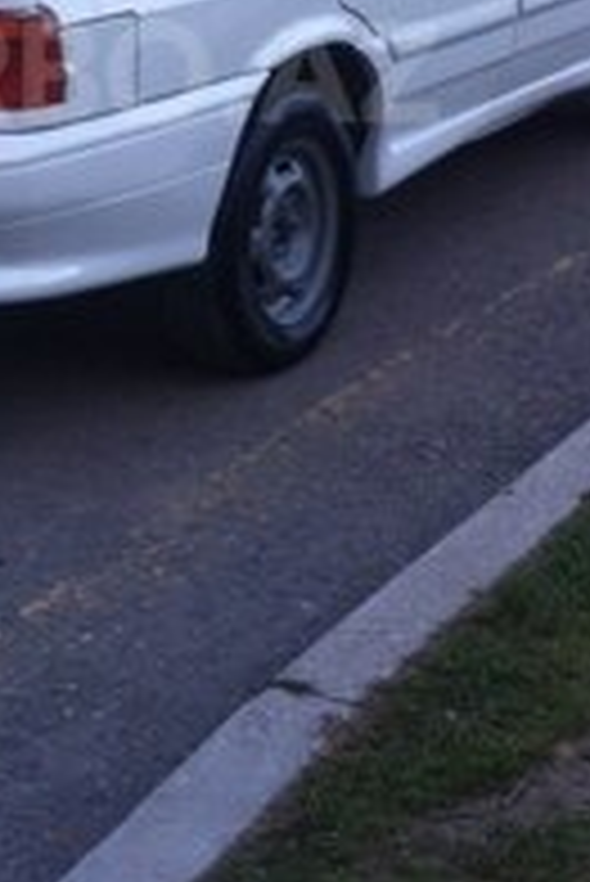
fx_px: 2258
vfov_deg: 21.6
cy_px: 72
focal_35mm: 92
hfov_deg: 14.8
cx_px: 92
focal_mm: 3.85
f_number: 2.8
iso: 80
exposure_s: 1/30
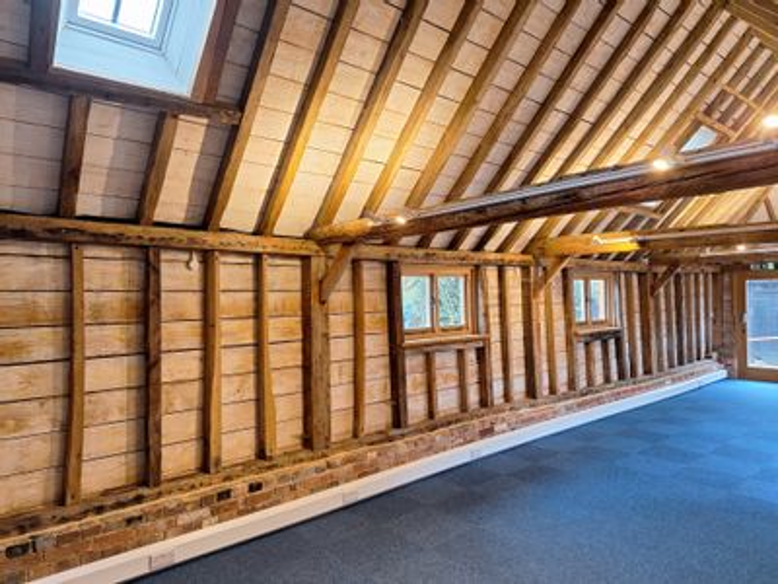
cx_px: 389
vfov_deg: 58.9
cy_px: 292
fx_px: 517
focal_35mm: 23
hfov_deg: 73.9
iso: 100
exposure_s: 1/50
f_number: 1.8
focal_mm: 5.54
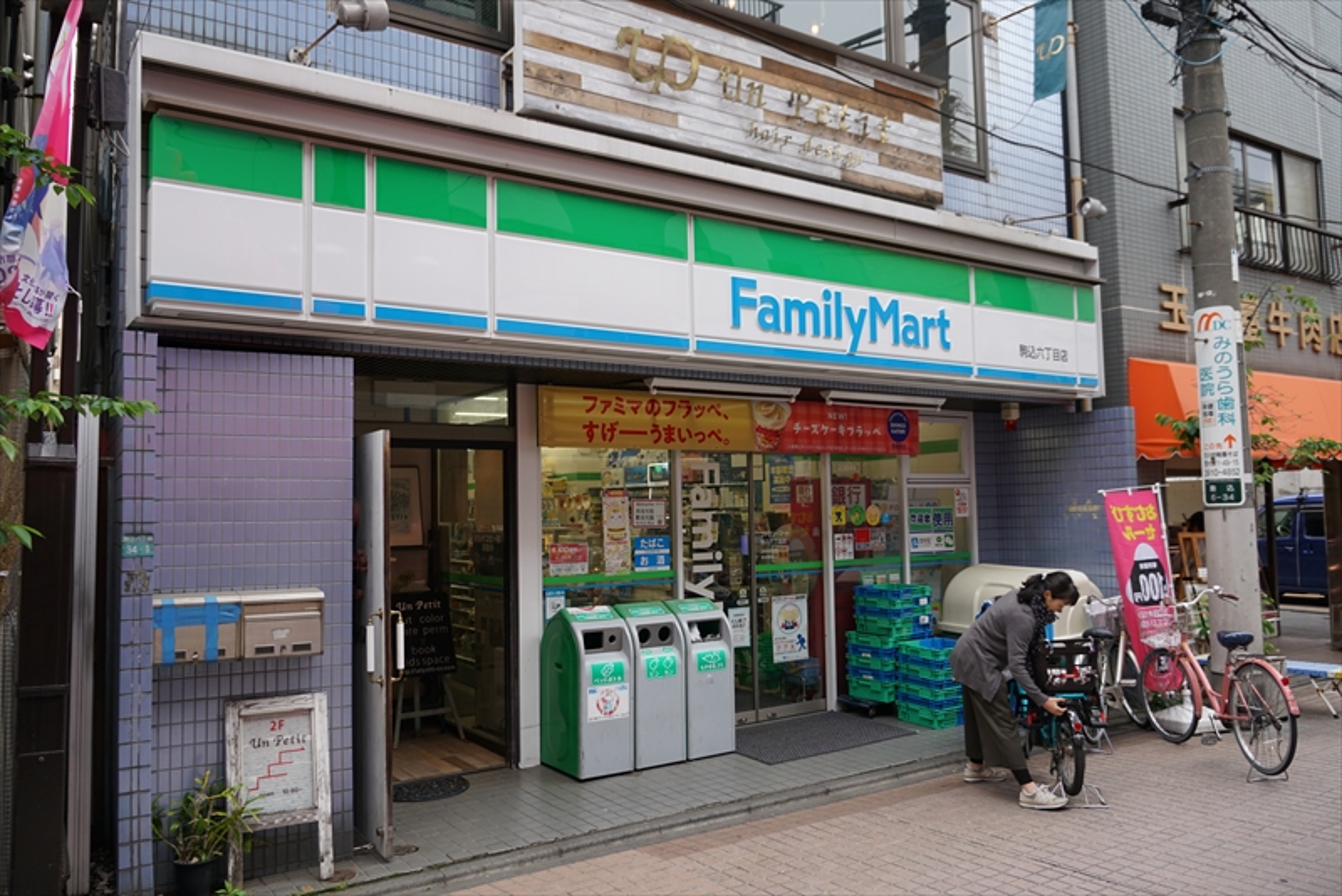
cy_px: 448
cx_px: 671
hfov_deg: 67.4
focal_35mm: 27
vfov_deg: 48.0
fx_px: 1007
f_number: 4
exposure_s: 1/100
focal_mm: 18
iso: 100
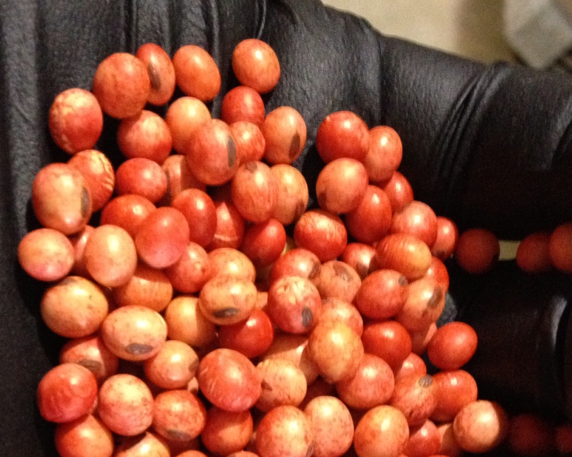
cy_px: 450
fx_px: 1168
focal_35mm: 69
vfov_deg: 21.4
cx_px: 171
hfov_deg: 27.3
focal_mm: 4.28
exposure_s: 1/15
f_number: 2.4
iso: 500
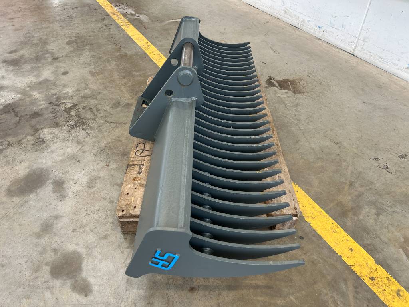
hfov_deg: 67.3
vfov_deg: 53.1
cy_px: 154
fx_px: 307
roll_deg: +0.3
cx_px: 204
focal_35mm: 26
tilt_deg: -42.9
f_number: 1.5
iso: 40
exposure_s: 1/180
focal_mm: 5.7
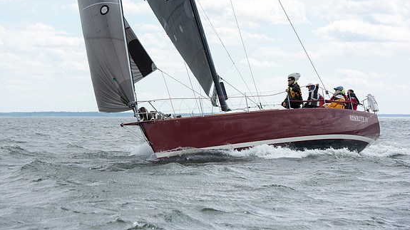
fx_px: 1793
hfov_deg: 13.0
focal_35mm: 165
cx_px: 205
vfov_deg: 7.3
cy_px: 96
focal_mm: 150
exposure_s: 1/1250
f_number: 8
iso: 320
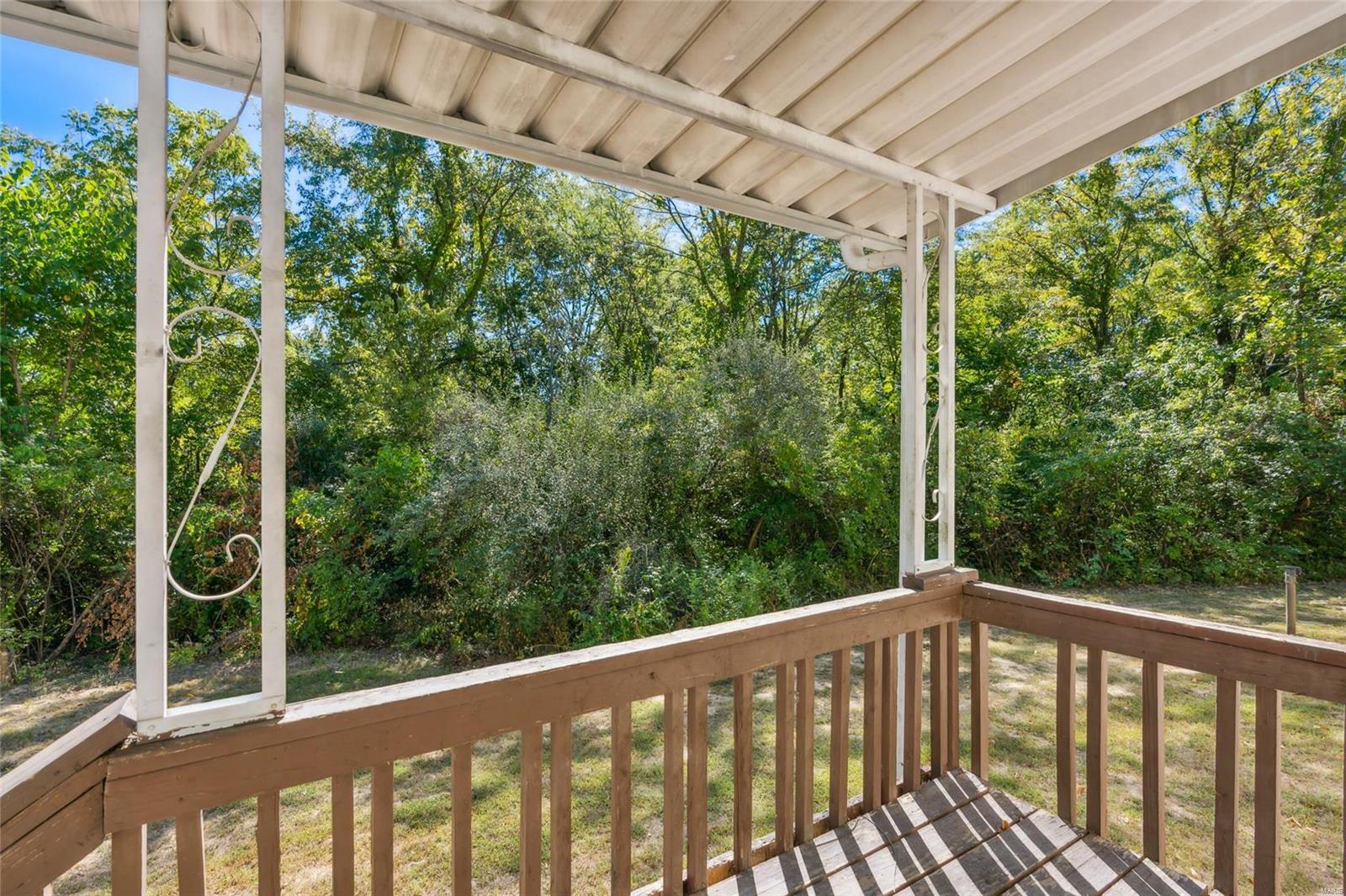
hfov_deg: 96.8
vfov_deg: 73.7
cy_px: 448
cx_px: 673
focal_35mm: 16
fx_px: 598
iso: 100
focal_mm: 16
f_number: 8
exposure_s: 1/50
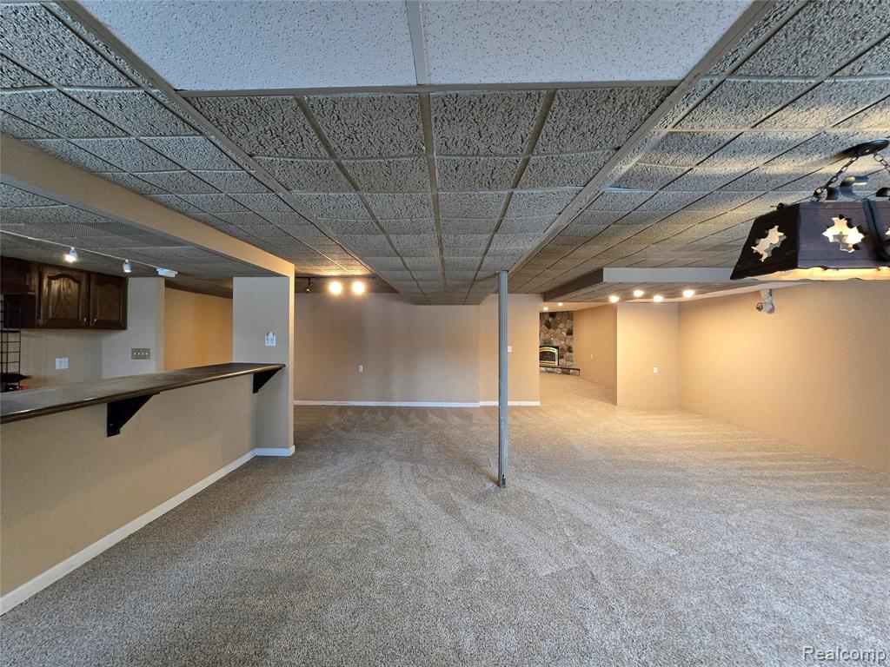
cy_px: 334
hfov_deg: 106.2
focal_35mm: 13
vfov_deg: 89.9
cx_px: 445
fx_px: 334
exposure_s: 1/60
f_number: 2.2
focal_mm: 2.2
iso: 800
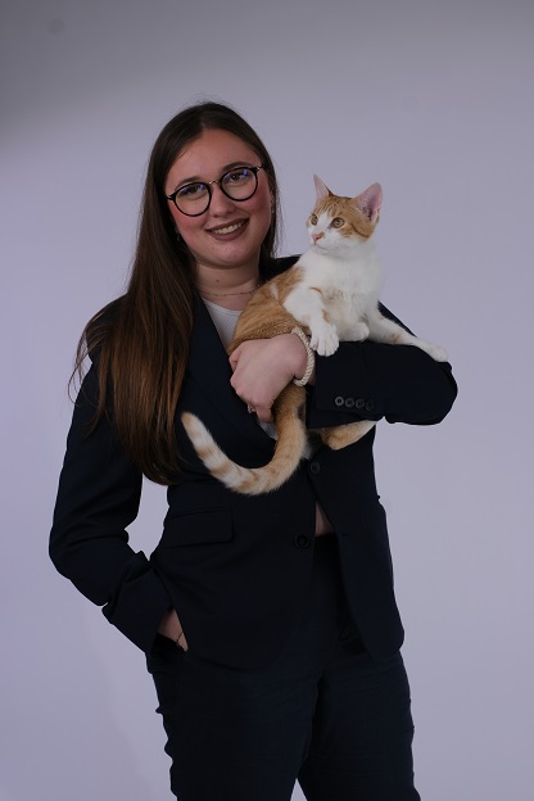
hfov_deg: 22.6
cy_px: 400
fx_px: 1335
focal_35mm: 60
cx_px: 267
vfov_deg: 33.4
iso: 400
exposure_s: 1/125
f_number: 8
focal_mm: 40.1
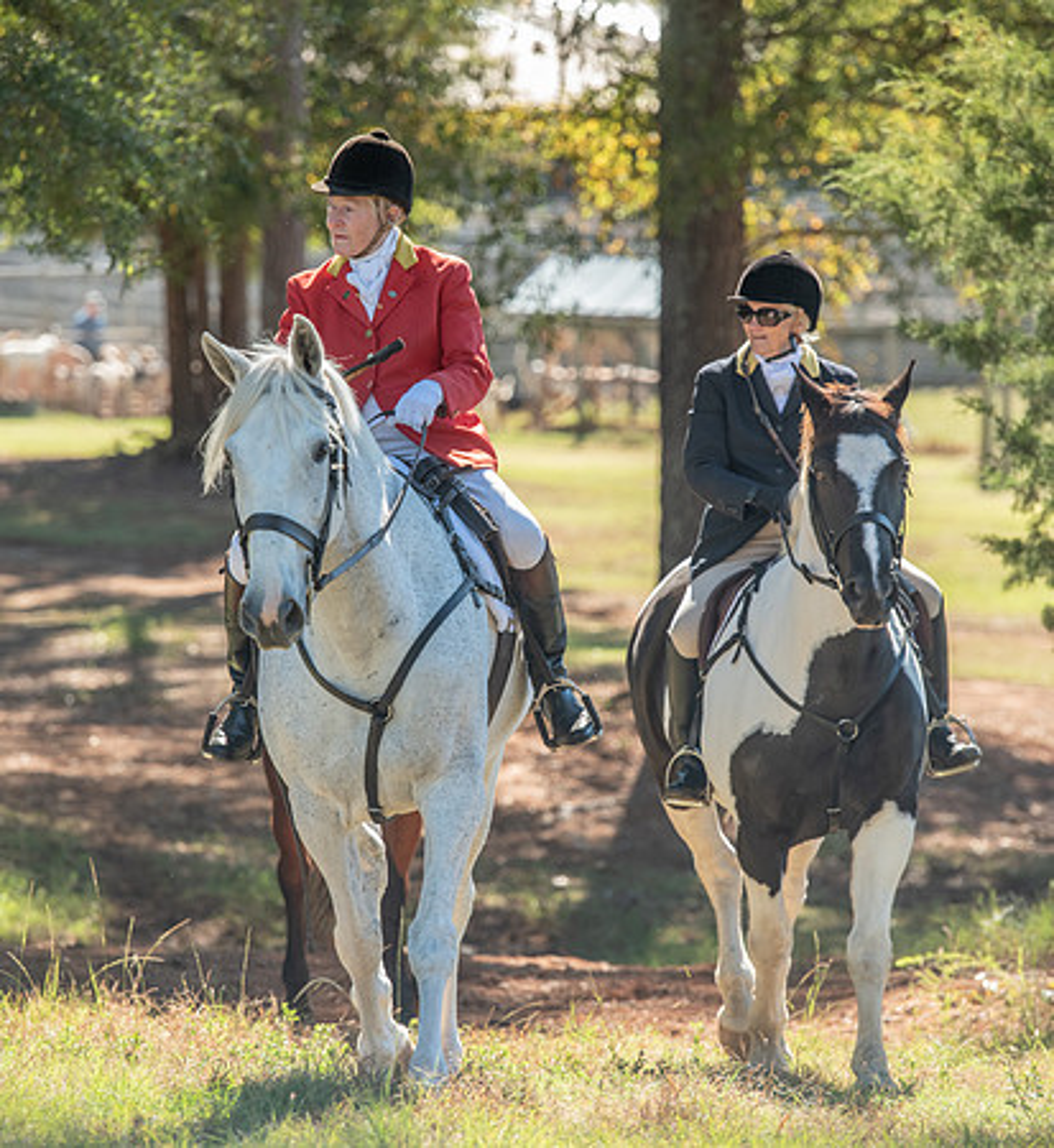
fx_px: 8719
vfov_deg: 7.5
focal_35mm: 242
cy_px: 567
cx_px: 497
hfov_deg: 6.9
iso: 280
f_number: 4.5
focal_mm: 180
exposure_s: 1/250
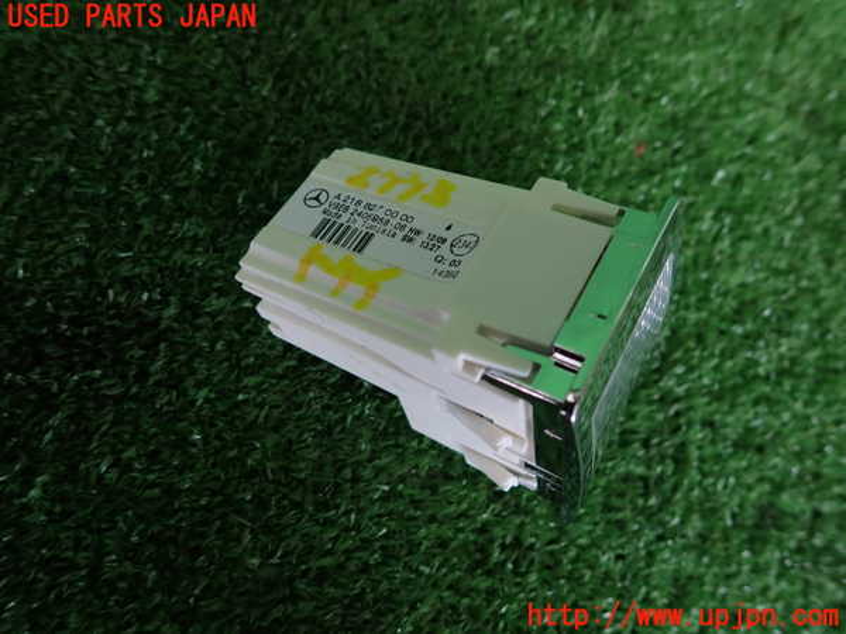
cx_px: 423
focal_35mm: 25
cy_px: 317
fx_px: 611
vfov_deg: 54.9
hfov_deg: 69.4
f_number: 2
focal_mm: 4.5
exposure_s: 1/60
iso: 160
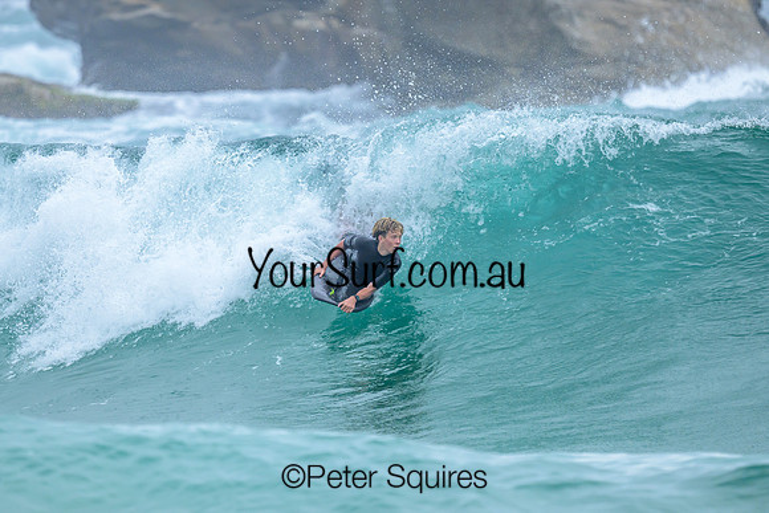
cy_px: 262
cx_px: 357
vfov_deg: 1.3
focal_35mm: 1038
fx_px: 22171
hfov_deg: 2.0
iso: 560
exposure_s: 1/2500
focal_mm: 800
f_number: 6.3
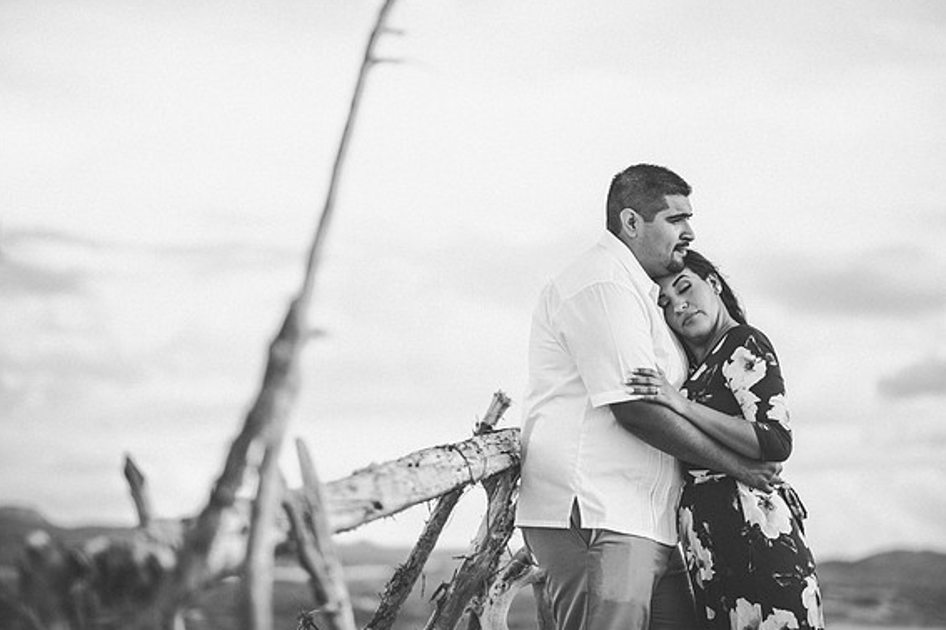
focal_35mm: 87
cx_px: 479
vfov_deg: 15.7
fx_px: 2286
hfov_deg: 23.4
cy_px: 314
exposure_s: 1/1600
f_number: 2
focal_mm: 85
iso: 64
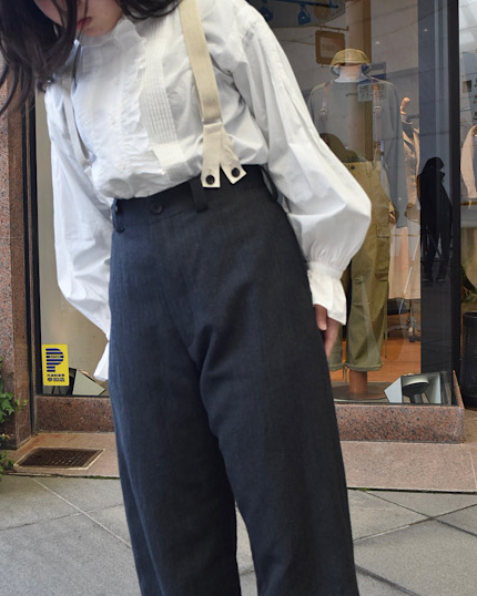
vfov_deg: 38.0
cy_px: 256
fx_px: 865
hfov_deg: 30.8
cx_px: 234
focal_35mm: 49
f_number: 6.3
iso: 400
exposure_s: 1/160
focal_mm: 26
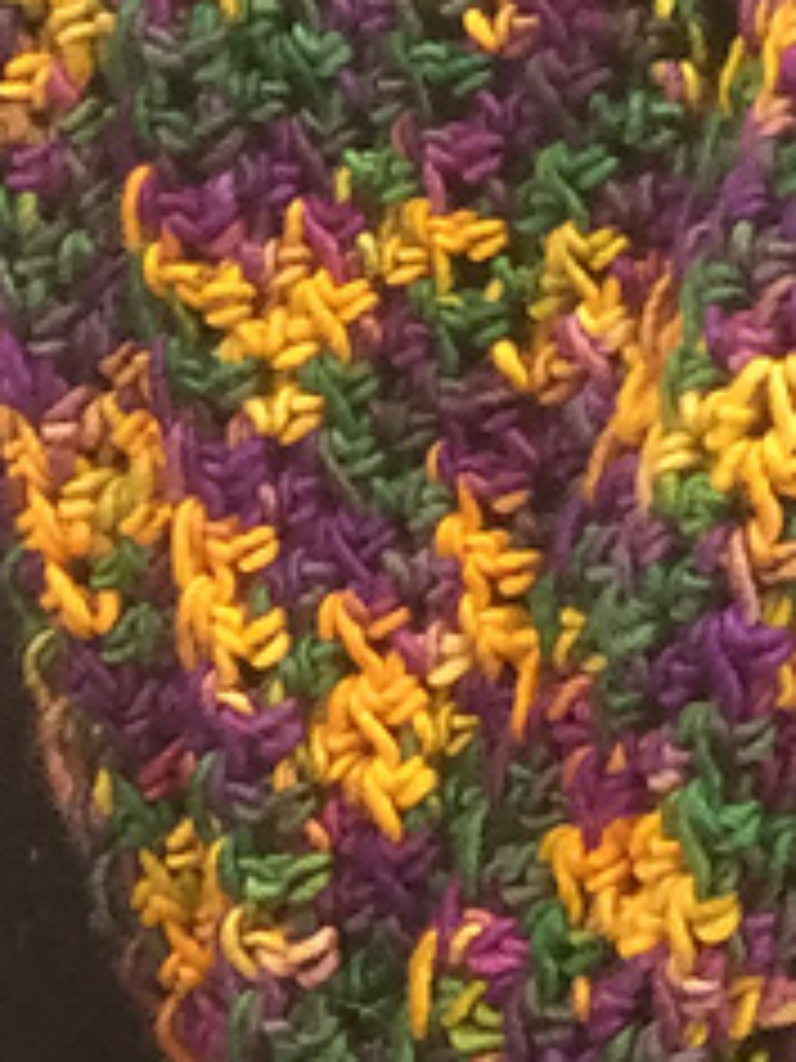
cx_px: 760
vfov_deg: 23.0
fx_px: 2575
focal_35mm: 84
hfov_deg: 17.2
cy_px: 220
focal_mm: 2.65
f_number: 2.2
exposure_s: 1/15
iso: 320
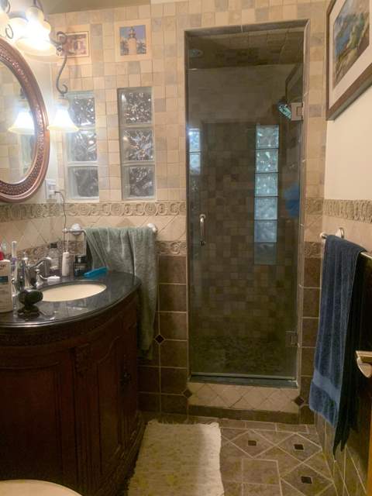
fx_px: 373
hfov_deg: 53.1
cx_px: 186
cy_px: 248
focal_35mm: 26
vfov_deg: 67.3
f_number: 1.8
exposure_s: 1/60
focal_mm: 4.25
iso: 400
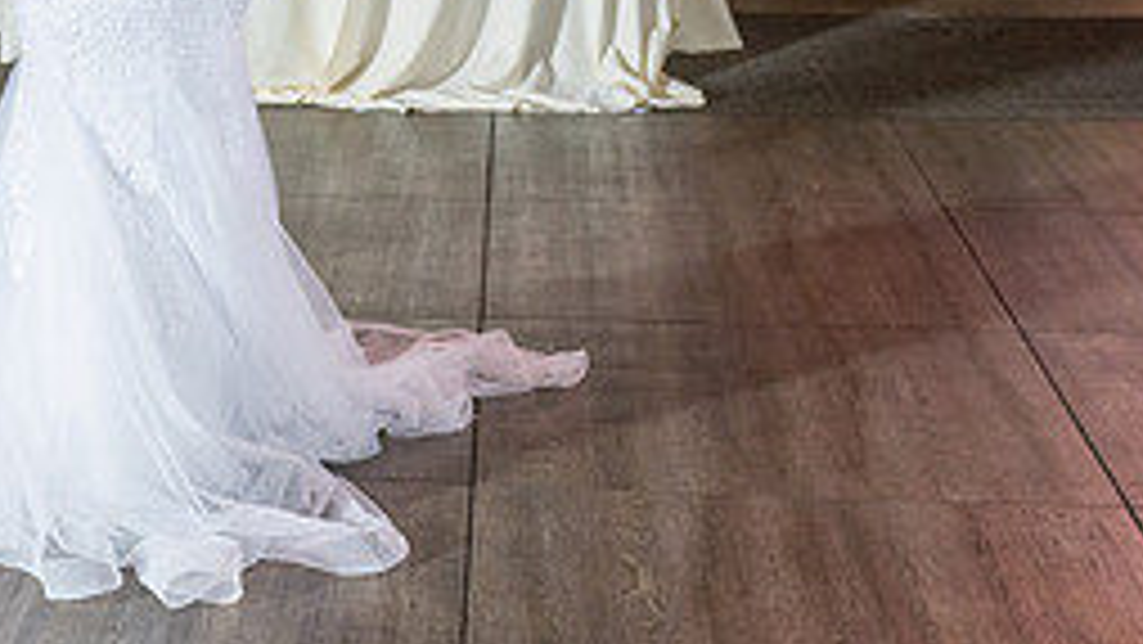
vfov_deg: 12.4
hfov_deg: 21.5
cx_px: -69
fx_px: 2880
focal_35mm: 95
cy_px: -180
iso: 800
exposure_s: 1/160
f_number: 3.5
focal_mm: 32
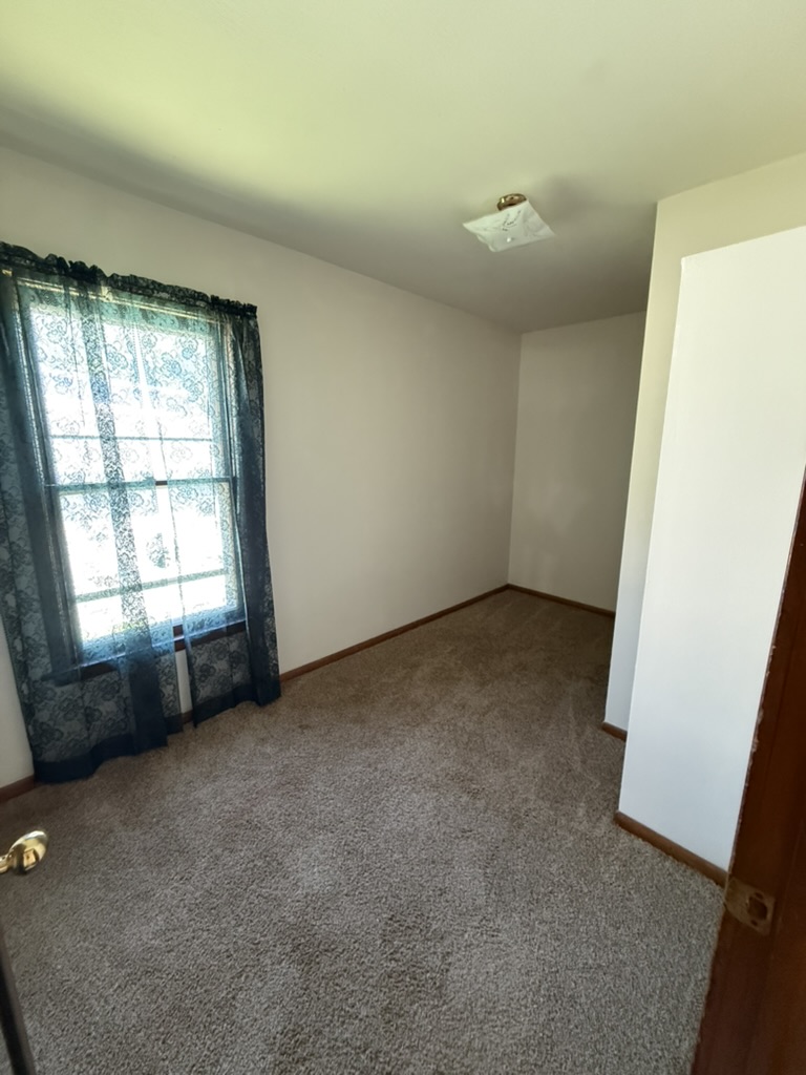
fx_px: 435
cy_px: 538
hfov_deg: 85.7
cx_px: 403
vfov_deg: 102.1
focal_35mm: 14
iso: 640
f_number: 2.2
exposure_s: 1/60
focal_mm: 2.22
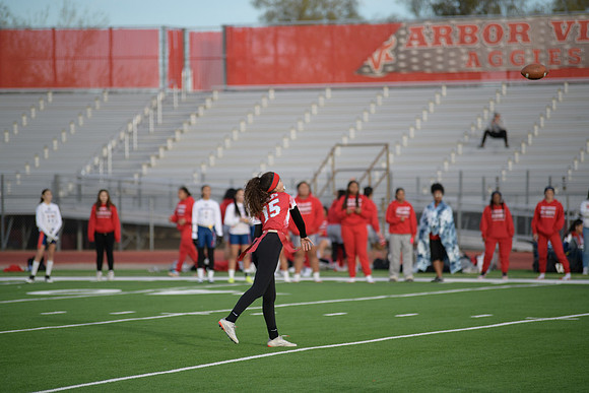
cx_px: 294
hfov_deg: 10.3
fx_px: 3273
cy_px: 196
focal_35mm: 200
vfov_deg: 6.9
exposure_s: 1/4000
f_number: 2.8
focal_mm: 200
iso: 640
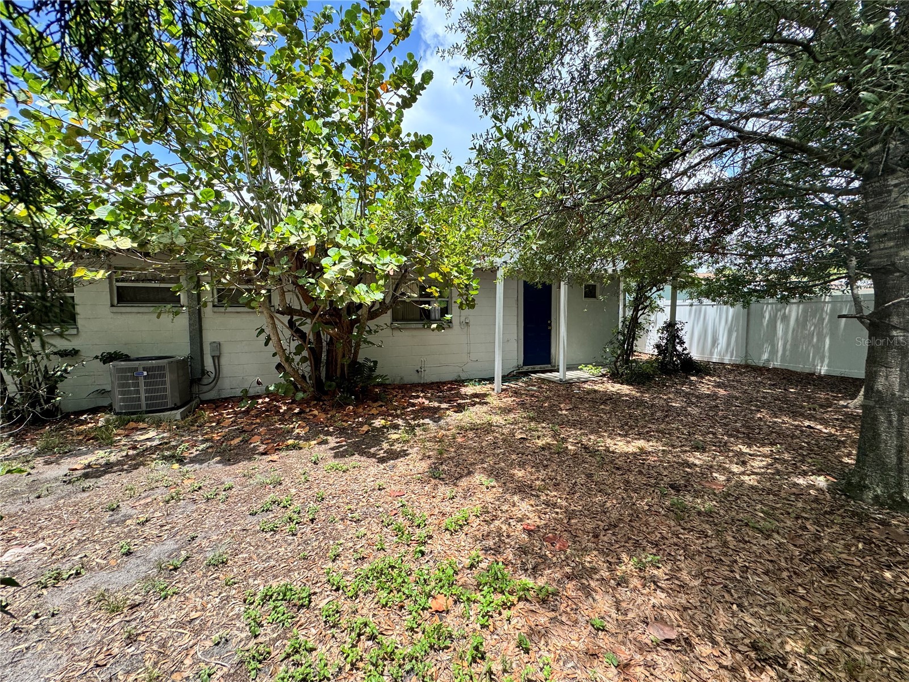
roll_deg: +0.3
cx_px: 454
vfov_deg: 85.7
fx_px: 368
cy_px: 341
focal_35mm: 14
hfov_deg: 102.1
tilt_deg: -4.5
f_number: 2.2
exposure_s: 1/445
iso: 40
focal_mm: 2.22
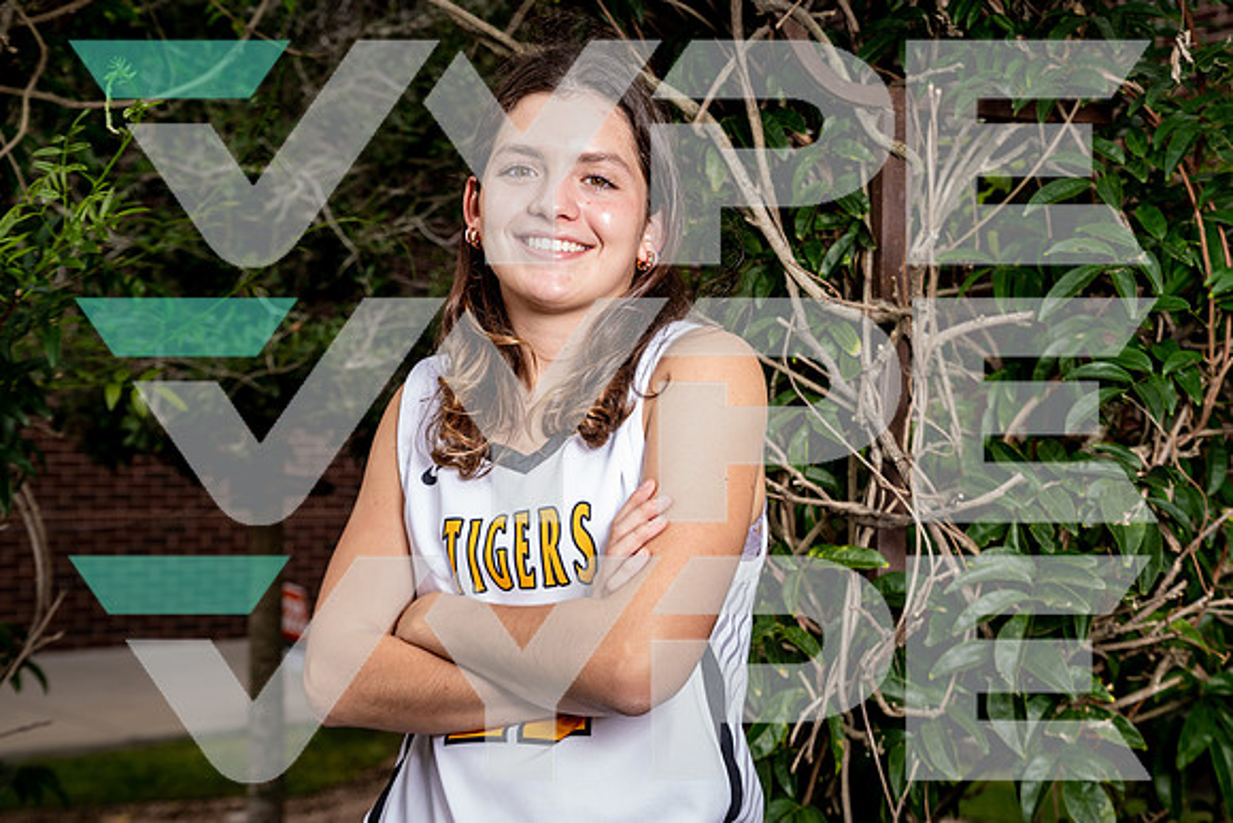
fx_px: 1884
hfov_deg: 36.2
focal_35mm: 55
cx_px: 616
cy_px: 412
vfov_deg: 24.6
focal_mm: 55
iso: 320
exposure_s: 1/250
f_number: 5.6
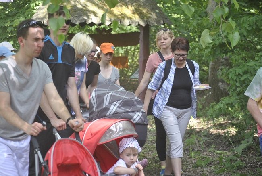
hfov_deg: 18.9
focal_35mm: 108
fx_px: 787
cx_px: 131
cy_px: 88
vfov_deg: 12.7
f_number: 4.2
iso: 800
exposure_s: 1/250
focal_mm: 72
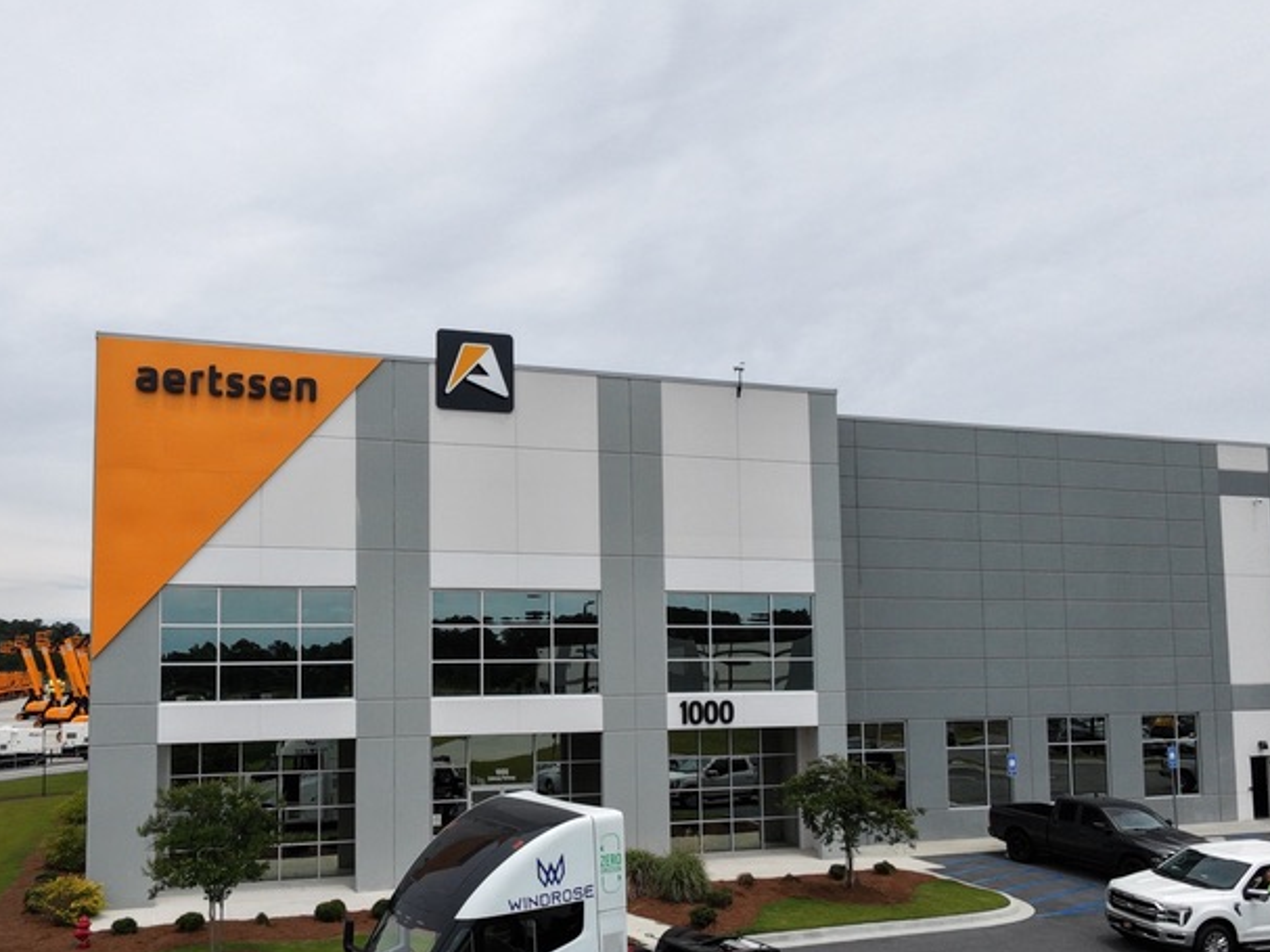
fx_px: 990
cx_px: 494
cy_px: 592
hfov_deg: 64.6
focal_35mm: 27
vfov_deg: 50.8
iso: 150
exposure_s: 1/2500
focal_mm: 3.05
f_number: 2.2
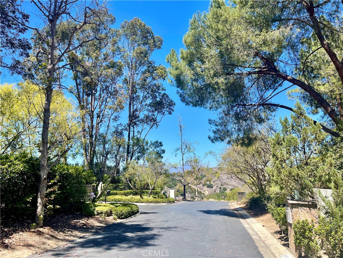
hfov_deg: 67.3
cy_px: 129
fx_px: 258
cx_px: 172
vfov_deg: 53.1
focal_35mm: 26
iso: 32
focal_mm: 5.1
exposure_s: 1/1795
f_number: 1.6
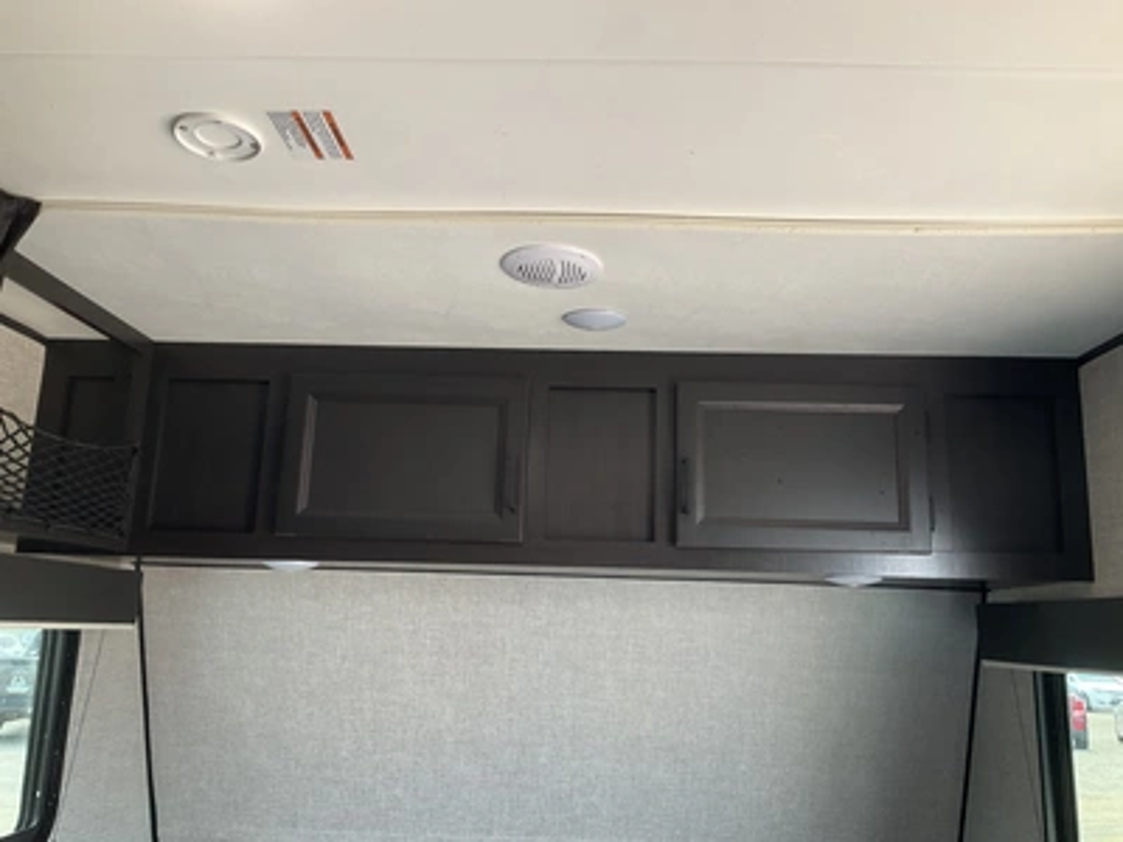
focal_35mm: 29
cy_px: 421
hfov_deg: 61.7
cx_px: 562
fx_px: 941
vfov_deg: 48.2
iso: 50
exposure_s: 1/122
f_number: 1.8
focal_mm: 3
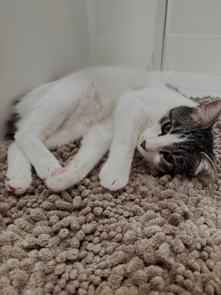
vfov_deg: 71.6
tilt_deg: -31.0
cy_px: 148
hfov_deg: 56.8
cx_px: 110
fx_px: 204
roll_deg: +3.8
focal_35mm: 24
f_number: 1.78
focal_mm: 6.76
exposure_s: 1/60
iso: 500
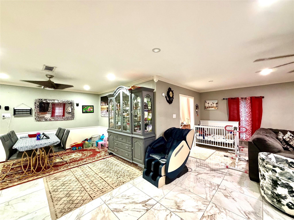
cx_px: 147
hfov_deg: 102.1
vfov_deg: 85.7
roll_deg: +1.0
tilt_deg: +1.2
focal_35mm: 14
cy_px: 110
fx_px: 119
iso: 500
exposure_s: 1/60
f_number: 2.2
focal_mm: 2.22
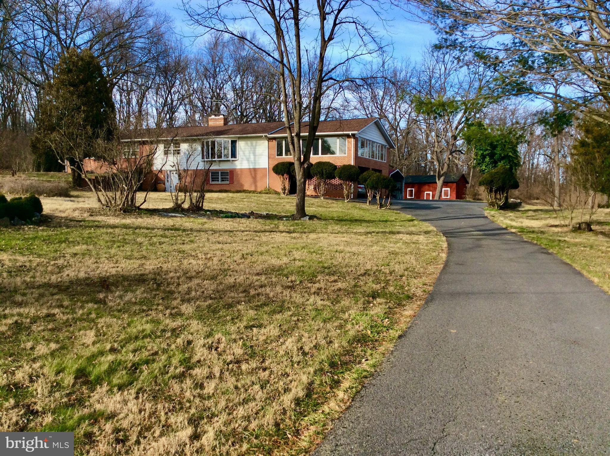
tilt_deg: -3.2
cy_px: 228
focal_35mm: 32
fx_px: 563
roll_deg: -0.9
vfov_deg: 44.0
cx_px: 305
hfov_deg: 56.9
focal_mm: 3.3
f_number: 2.4
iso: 32
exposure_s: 1/689
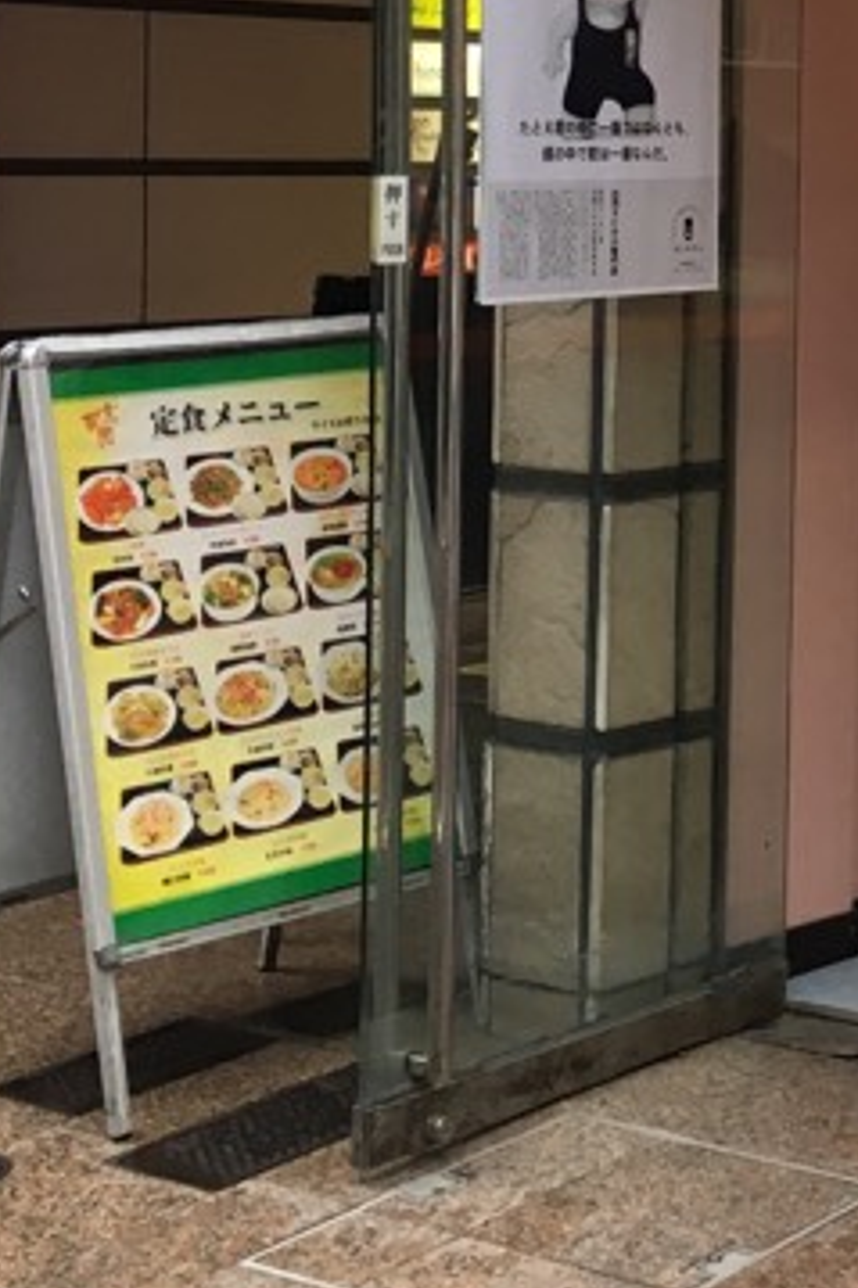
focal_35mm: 86
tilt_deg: -2.5
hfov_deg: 14.4
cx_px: 1443
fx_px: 3077
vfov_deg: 23.3
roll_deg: -2.5
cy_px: 248
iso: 25
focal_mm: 4.15
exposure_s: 1/30
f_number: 2.2
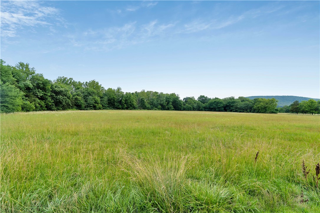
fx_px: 142
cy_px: 106
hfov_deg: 96.7
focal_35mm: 16
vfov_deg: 73.7
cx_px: 160
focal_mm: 16
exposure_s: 1/60
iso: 100
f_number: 7.1
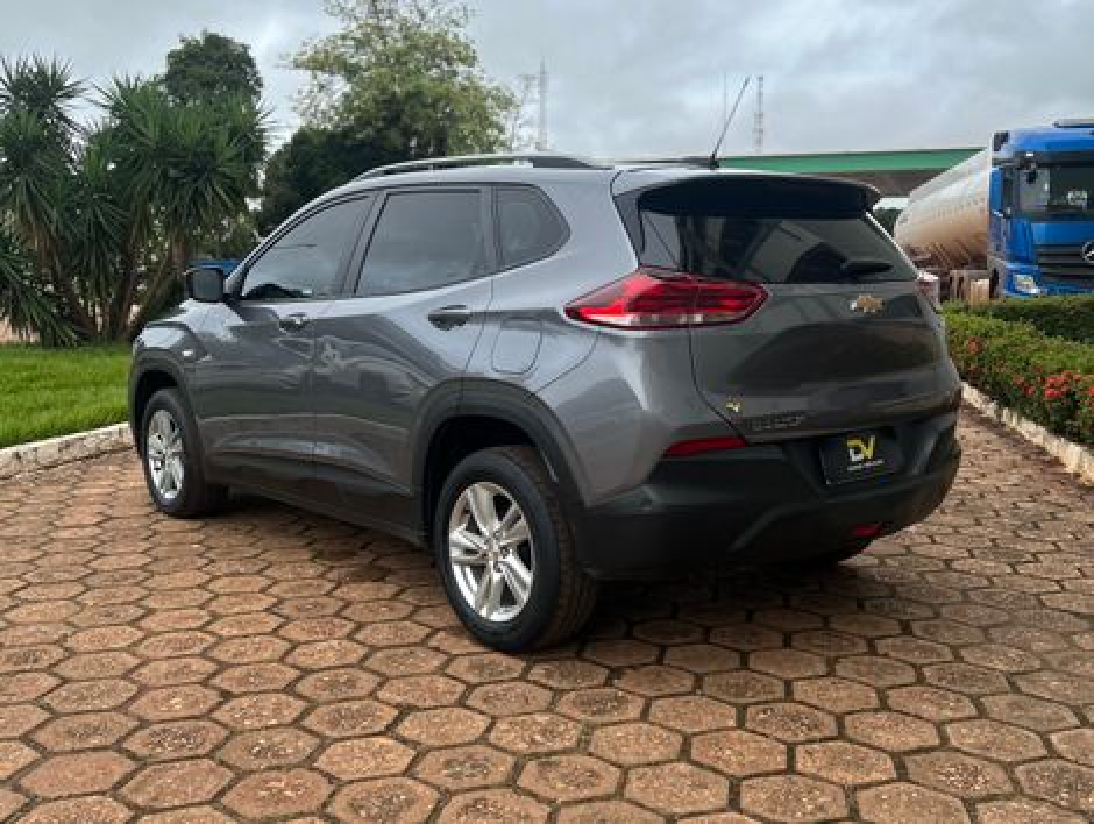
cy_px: 412
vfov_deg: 53.2
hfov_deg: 67.2
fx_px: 823
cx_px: 547
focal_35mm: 26
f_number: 1.5
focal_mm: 5.7
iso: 50
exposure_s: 1/3257
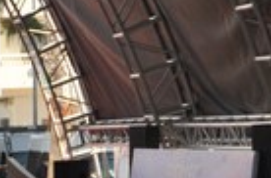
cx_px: -310
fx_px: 1778
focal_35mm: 237
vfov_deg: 5.6
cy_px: 375
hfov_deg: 8.2
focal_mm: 34
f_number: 8
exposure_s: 1/200
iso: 200
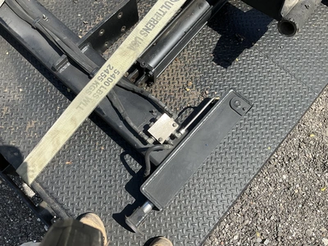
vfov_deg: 48.2
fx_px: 275
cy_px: 123
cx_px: 164
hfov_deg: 61.7
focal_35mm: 29
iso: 25
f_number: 1.8
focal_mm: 3
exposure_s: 1/1098
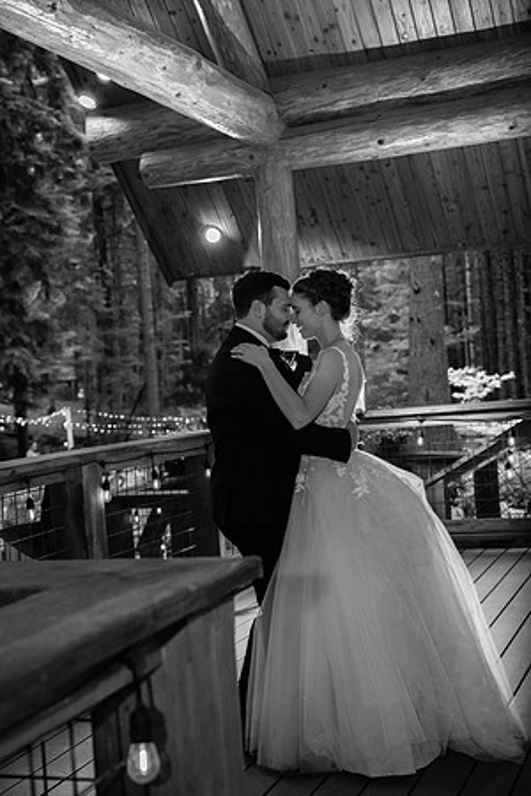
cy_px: 398
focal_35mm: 55
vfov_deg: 36.2
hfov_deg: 24.6
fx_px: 1217
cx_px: 266
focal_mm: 55
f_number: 4
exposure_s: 1/320
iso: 800
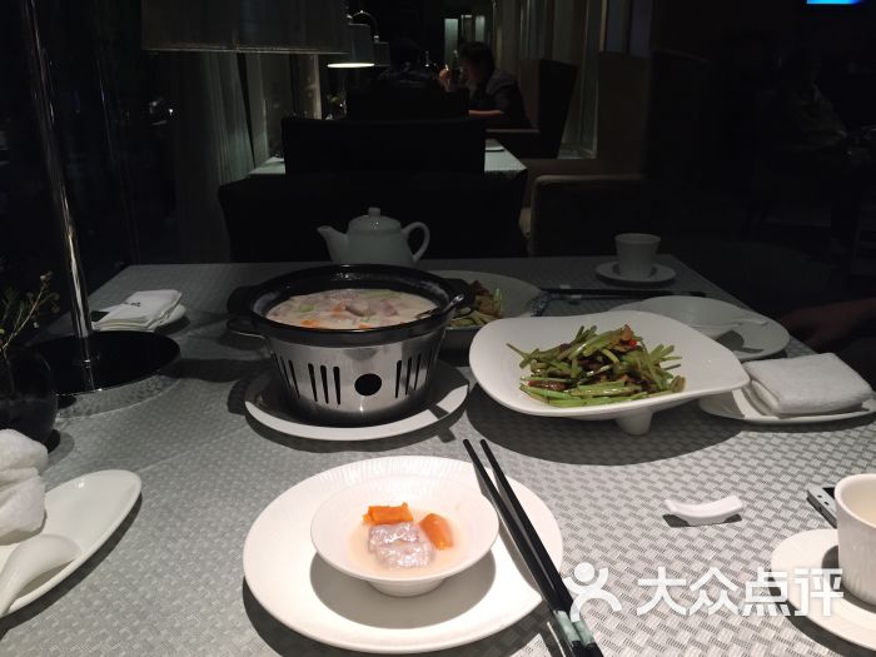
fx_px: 734
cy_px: 328
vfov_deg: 48.2
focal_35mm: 29
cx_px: 438
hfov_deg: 61.7
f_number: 2.2
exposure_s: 1/30
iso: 50
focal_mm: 4.15
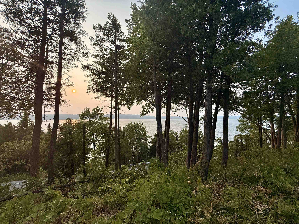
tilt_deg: +2.5
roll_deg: -0.2
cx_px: 150
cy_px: 112
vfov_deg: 85.7
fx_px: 121
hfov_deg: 102.1
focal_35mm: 14
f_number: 2.2
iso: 50
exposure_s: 1/1211
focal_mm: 2.22
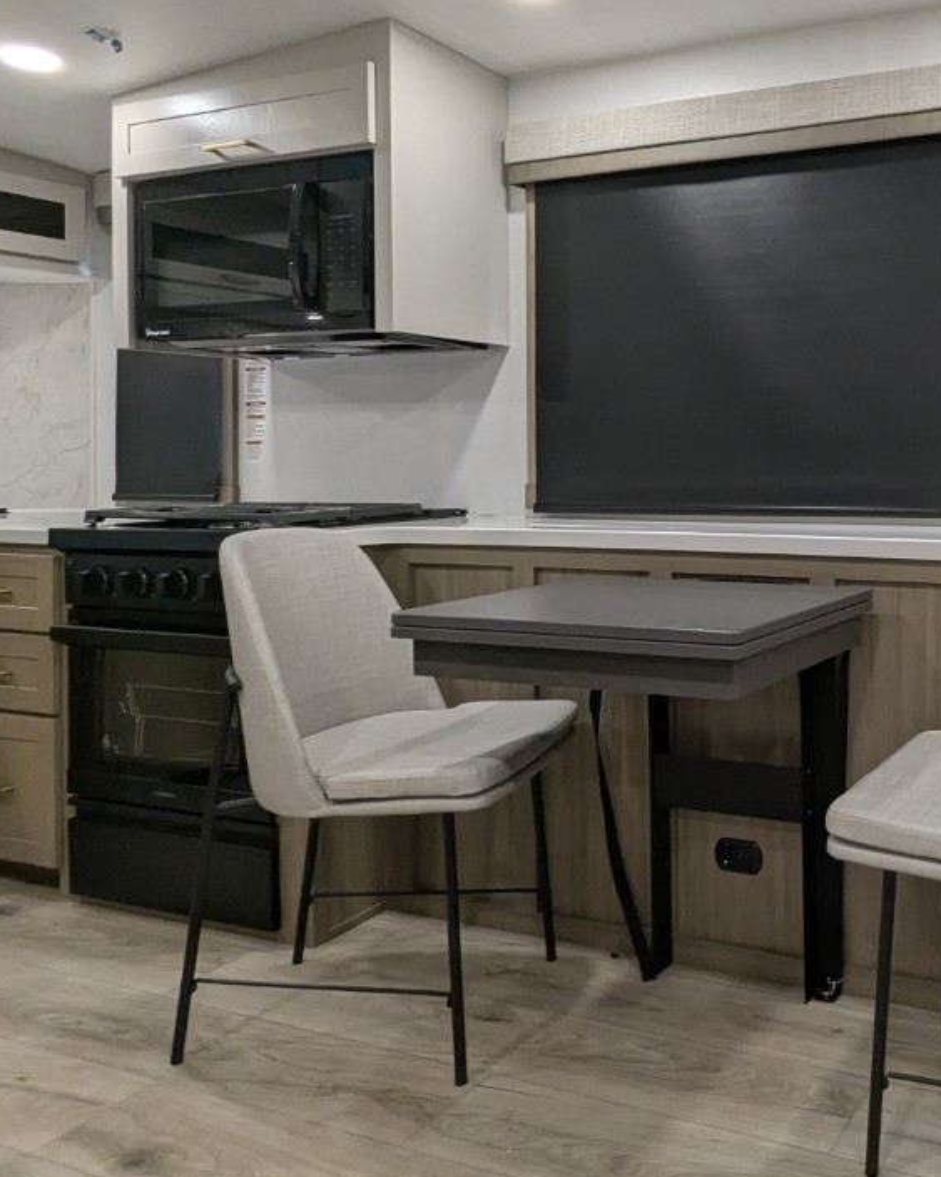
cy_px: 446
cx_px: 857
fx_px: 1079
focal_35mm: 31
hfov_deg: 42.9
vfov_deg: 56.5
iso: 150
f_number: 2.2
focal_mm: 2.35
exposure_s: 1/50
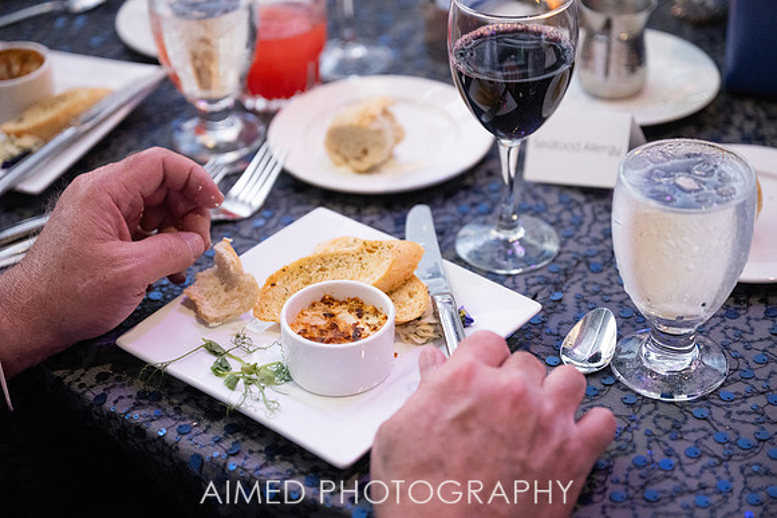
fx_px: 1511
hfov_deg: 28.8
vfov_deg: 19.5
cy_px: 259
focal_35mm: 70
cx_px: 388
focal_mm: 70
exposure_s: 1/200
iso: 3200
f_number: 2.8
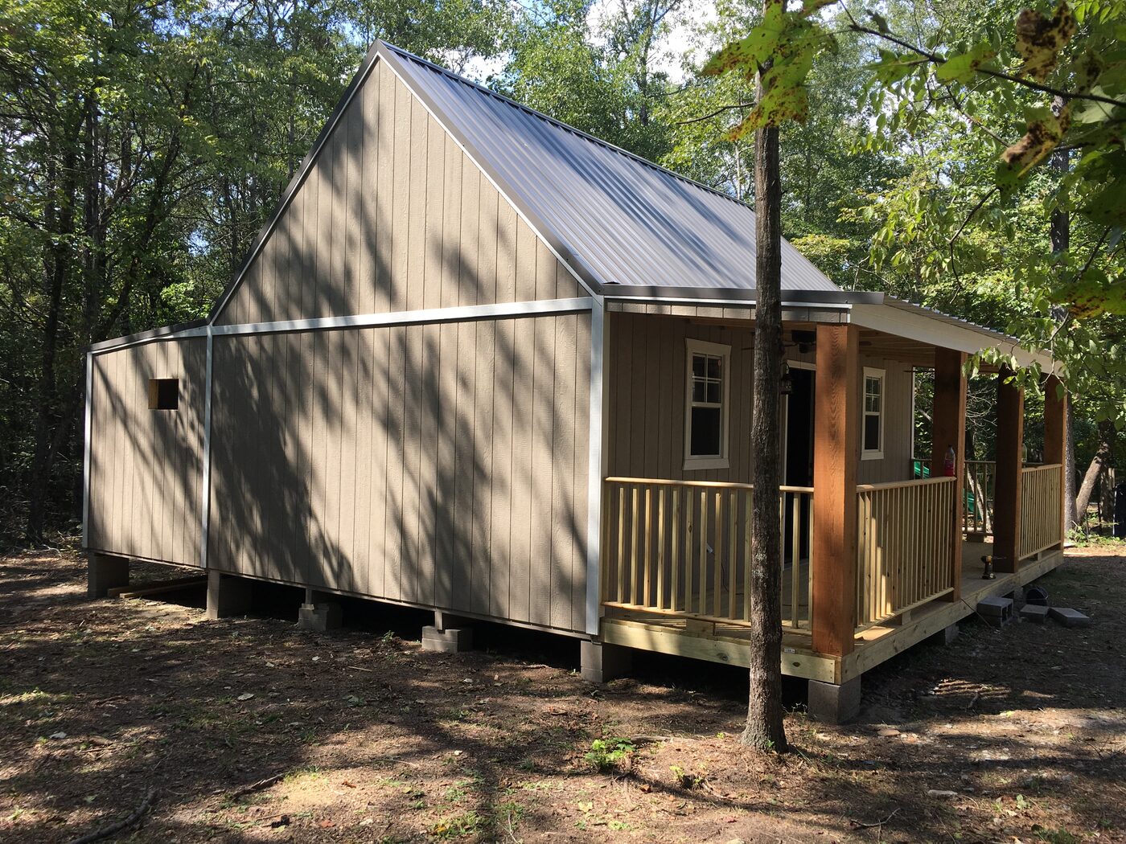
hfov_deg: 61.7
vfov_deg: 48.2
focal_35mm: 29
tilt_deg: +1.5
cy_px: 422
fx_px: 943
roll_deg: -0.5
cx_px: 563
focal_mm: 4.15
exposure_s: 1/527
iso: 25
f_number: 2.2
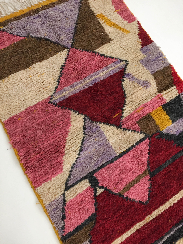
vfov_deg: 61.7
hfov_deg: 48.2
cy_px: 122
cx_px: 92
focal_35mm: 29
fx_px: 204
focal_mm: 4.15
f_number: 2.2
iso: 200
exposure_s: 1/33
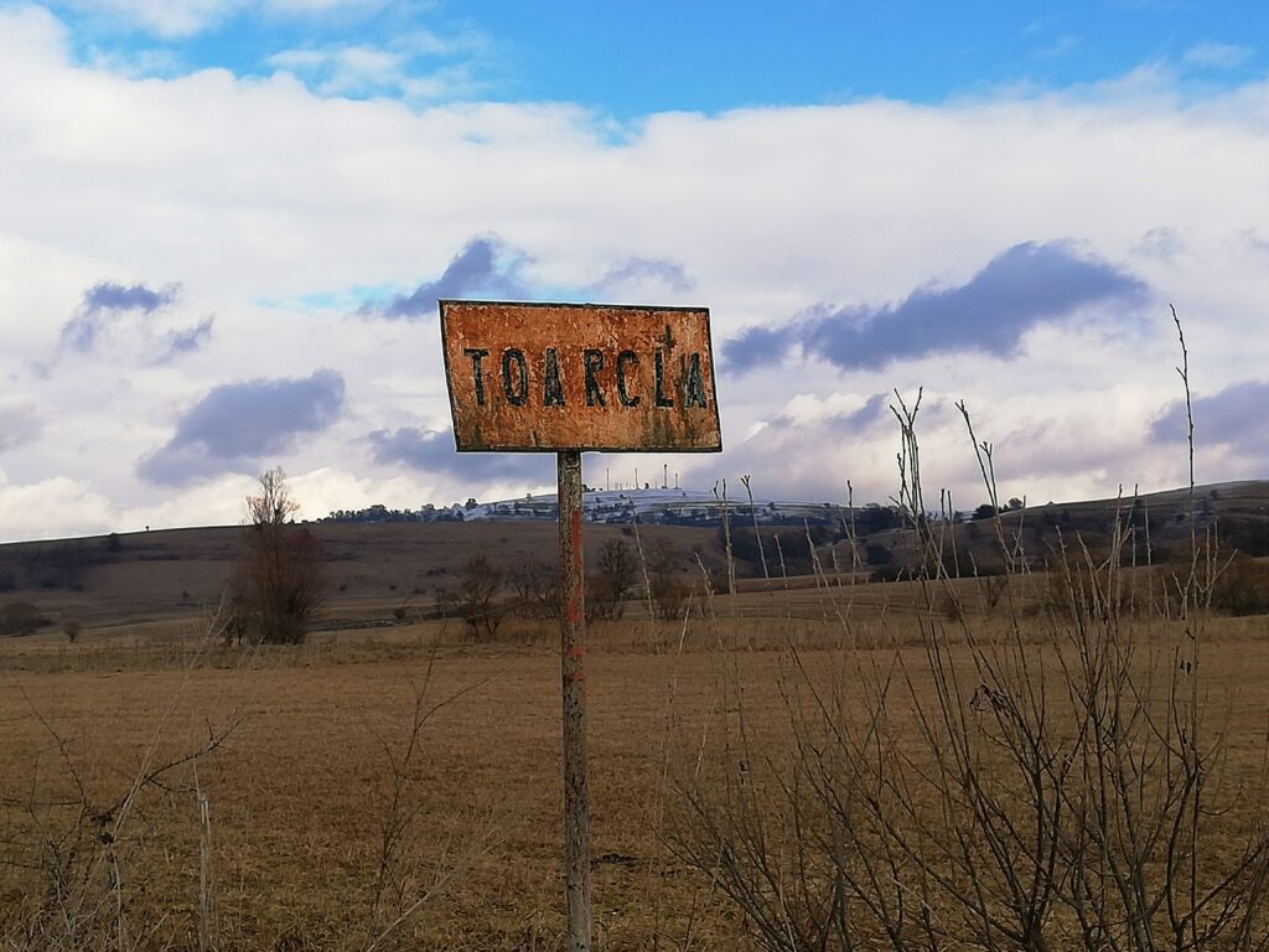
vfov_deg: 21.9
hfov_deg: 29.0
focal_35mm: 67
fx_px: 2456
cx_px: 634
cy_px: 476
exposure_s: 1/884
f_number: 2.2
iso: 50
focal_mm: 3.81
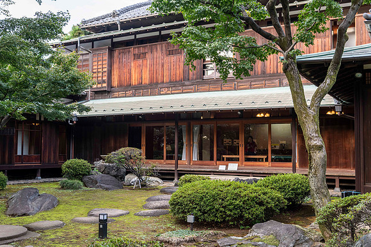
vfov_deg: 33.0
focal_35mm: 40
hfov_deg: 47.9
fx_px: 417
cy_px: 132
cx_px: 173
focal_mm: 38
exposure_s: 1/80
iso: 250
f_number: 5
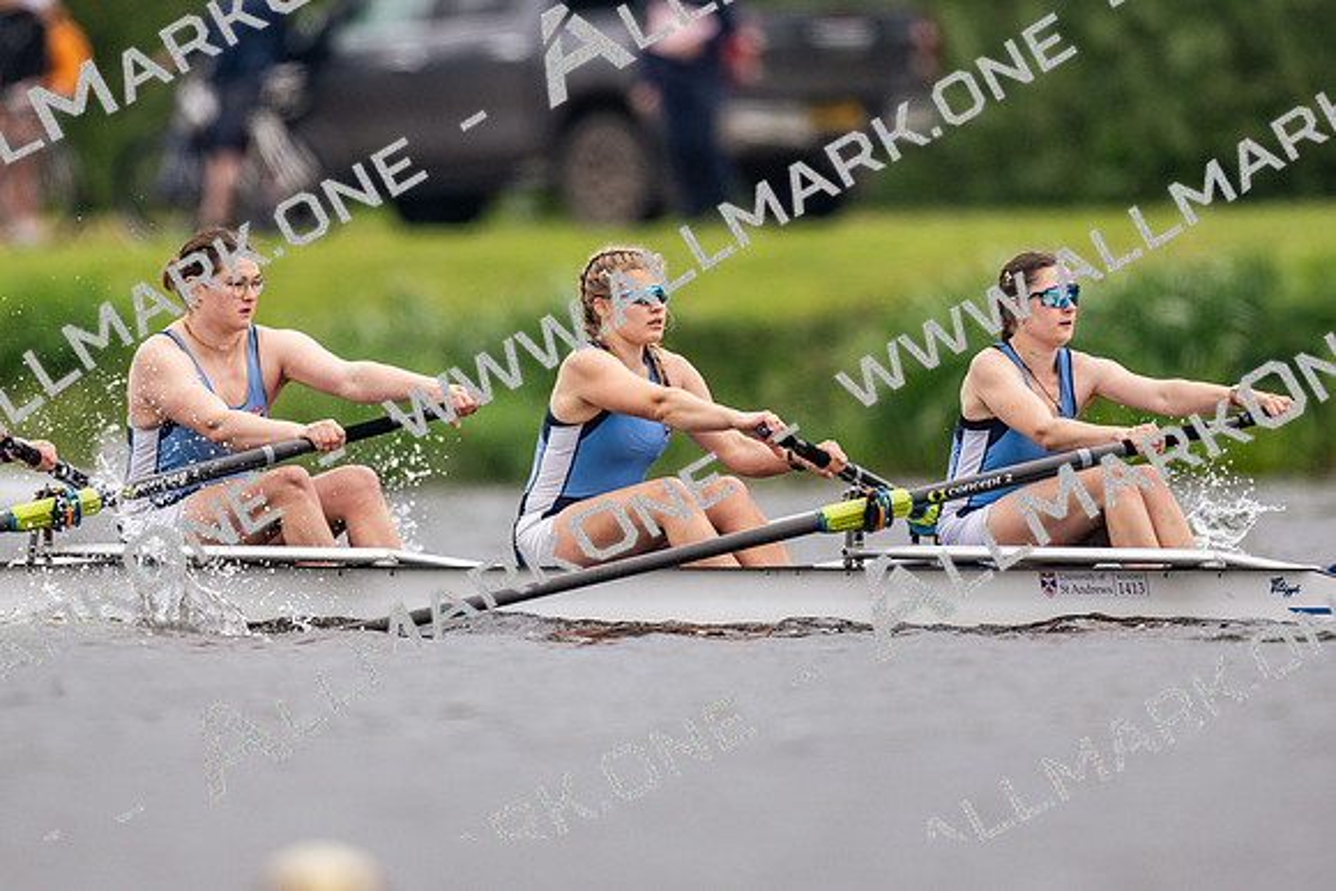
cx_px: 668
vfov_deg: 1.5
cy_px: 446
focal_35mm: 900
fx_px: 33423
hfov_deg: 2.3
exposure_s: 1/2000
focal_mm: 600
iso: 900
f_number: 4
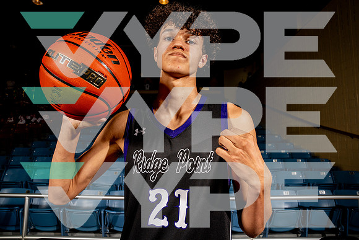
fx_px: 239
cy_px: 120
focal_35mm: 24
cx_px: 180
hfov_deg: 73.7
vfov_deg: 53.2
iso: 250
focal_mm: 24
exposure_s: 1/125
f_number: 7.1
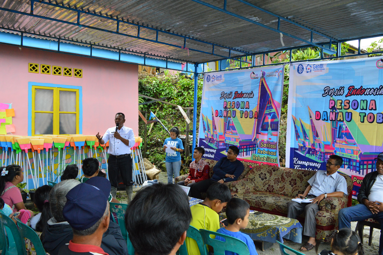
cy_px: 128
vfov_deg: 43.5
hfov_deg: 62.0
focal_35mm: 30
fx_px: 319
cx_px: 192
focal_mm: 20
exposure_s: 1/800
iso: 1600
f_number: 5.6
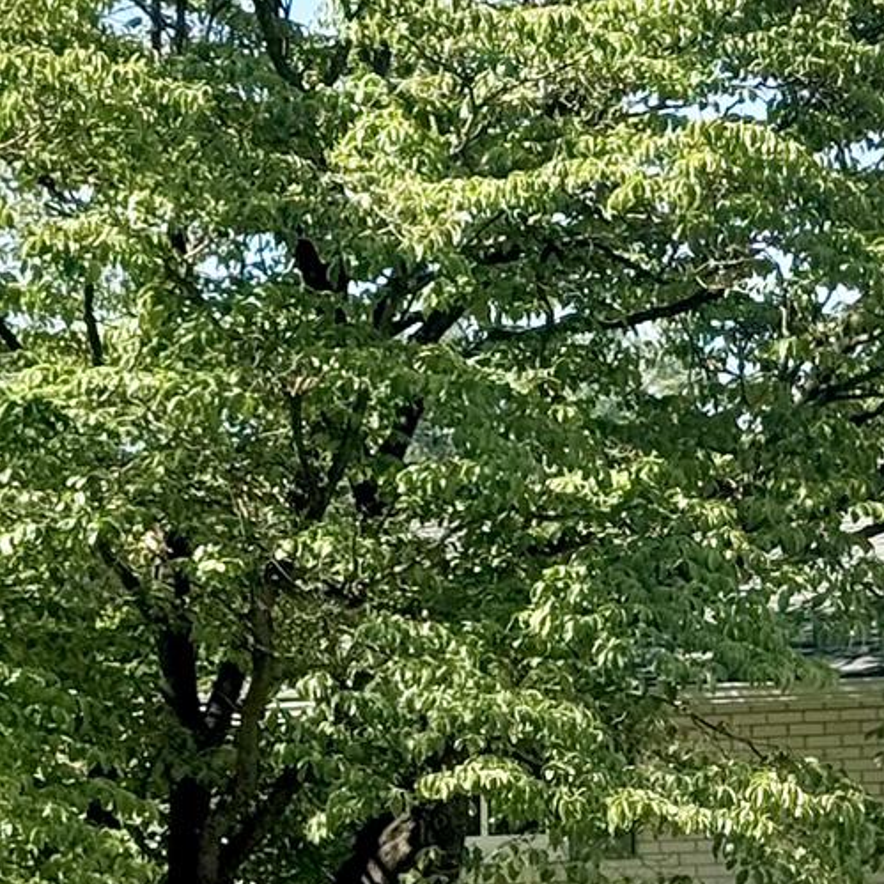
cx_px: 1671
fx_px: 5027
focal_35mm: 174
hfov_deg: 9.5
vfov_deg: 10.0
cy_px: 537
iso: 64
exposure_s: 1/2833
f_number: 1.78
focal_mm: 6.76
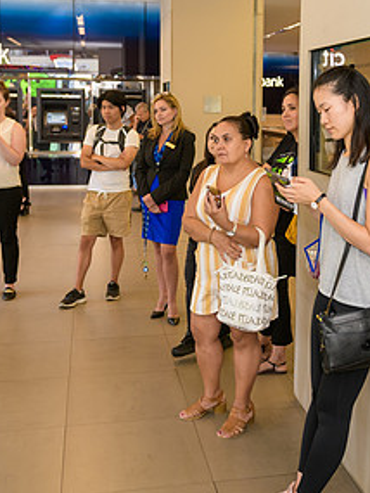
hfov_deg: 30.7
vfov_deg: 40.2
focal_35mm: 47
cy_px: 191
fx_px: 669
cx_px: 246
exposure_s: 1/125
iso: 400
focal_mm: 24
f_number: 3.2
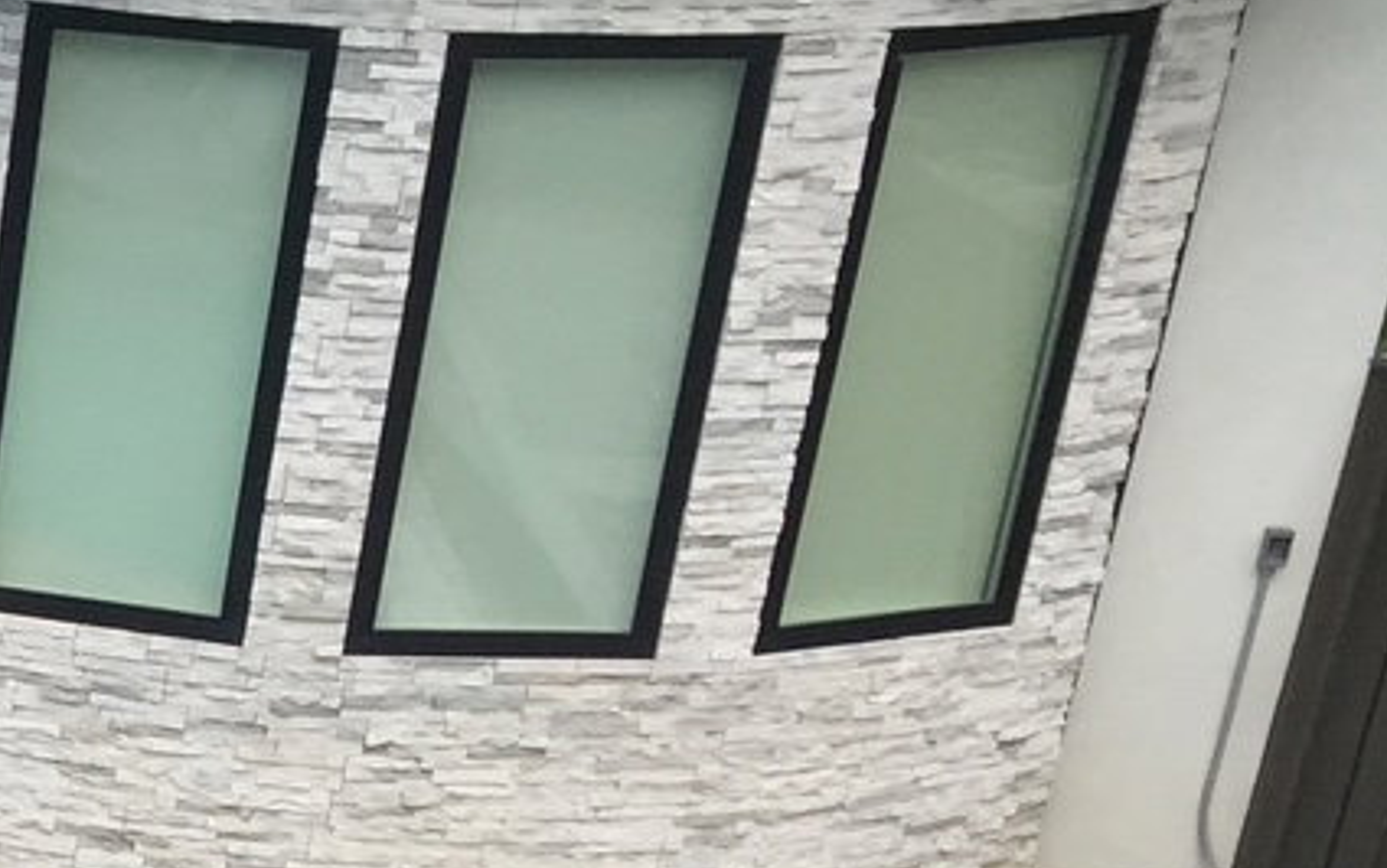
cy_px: 1710
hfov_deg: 15.0
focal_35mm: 118
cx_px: -1204
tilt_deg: -32.4
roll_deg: +0.9
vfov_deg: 10.3
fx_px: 4462
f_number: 2.2
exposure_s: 1/1014
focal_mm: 4.15
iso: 32
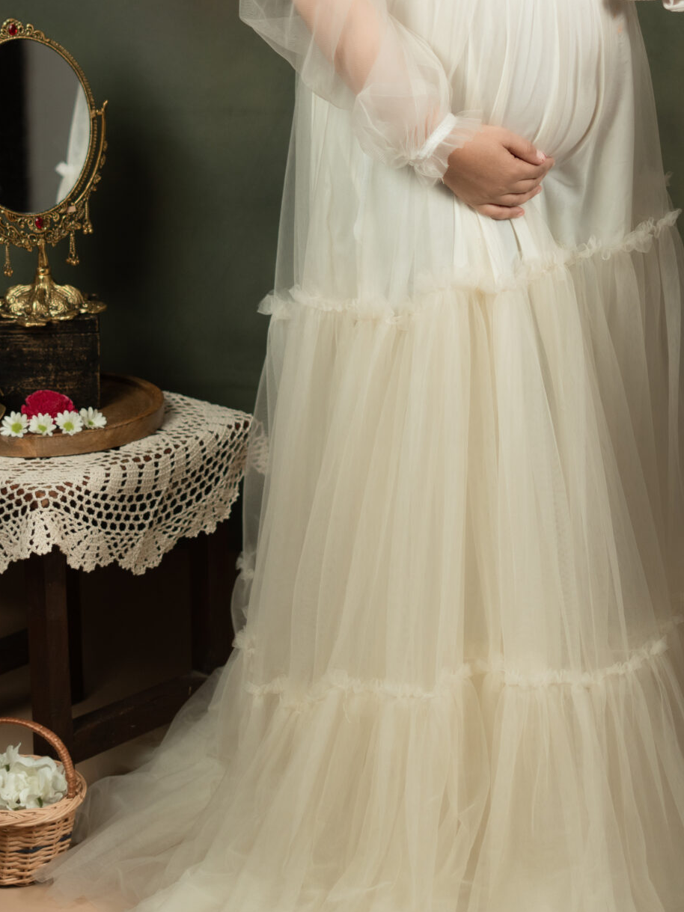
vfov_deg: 19.2
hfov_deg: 14.6
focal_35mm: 101
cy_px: 142
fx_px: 2661
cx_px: 461
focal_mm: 50
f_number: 1.8
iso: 500
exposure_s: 1/200
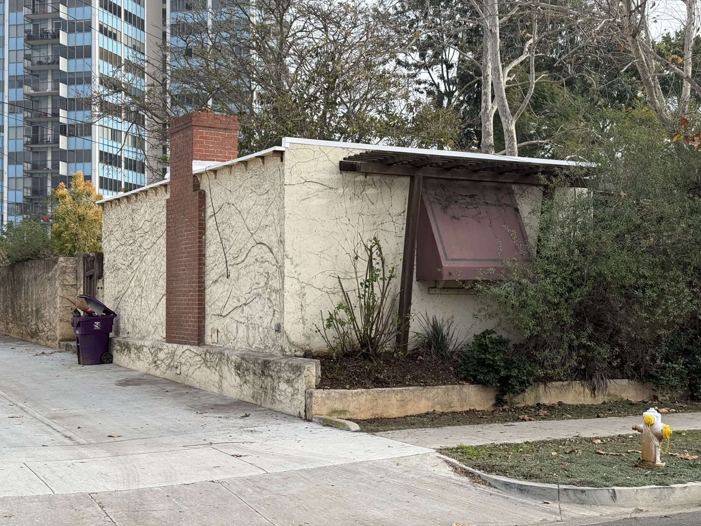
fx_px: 972
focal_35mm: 48
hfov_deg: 39.7
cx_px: 350
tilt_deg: +1.6
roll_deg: +0.0
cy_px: 263
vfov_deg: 30.3
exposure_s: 1/1980
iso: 80
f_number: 1.78
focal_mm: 6.76
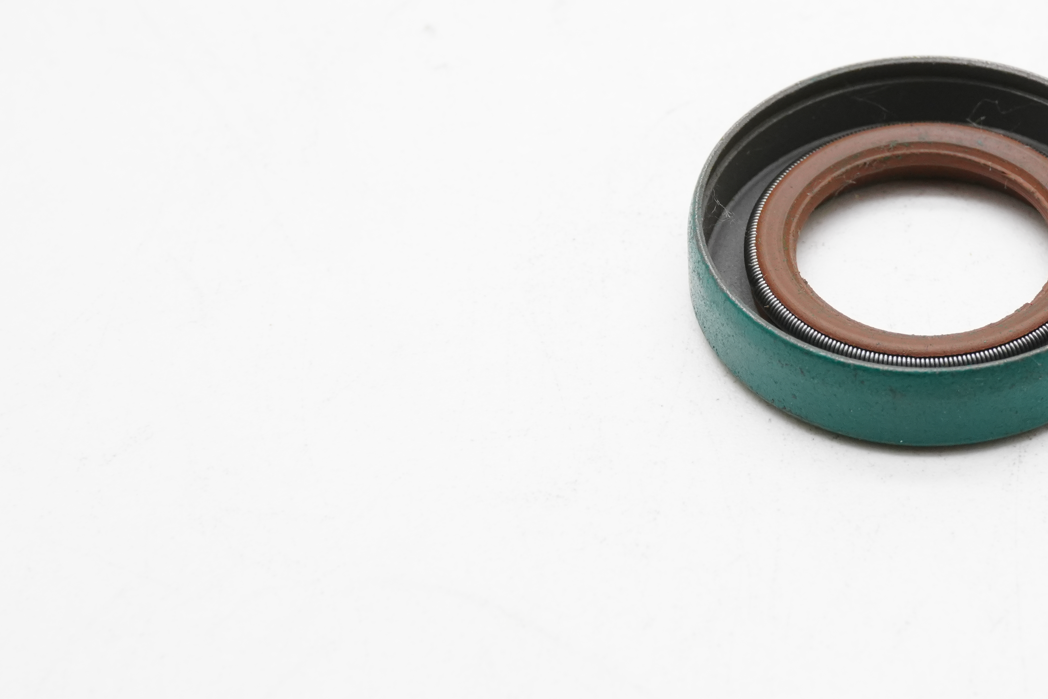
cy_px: 273
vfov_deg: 10.8
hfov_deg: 16.0
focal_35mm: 127
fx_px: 3697
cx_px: 871
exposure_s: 1/80
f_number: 11
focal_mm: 50
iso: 1000
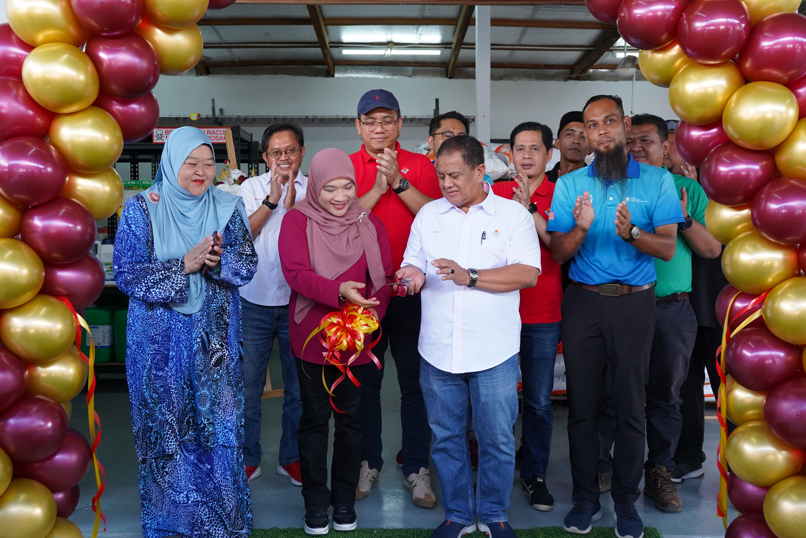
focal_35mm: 36
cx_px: 403
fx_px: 806
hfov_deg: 53.1
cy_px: 269
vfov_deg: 36.9
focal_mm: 36
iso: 4000
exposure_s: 1/400
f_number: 5.6
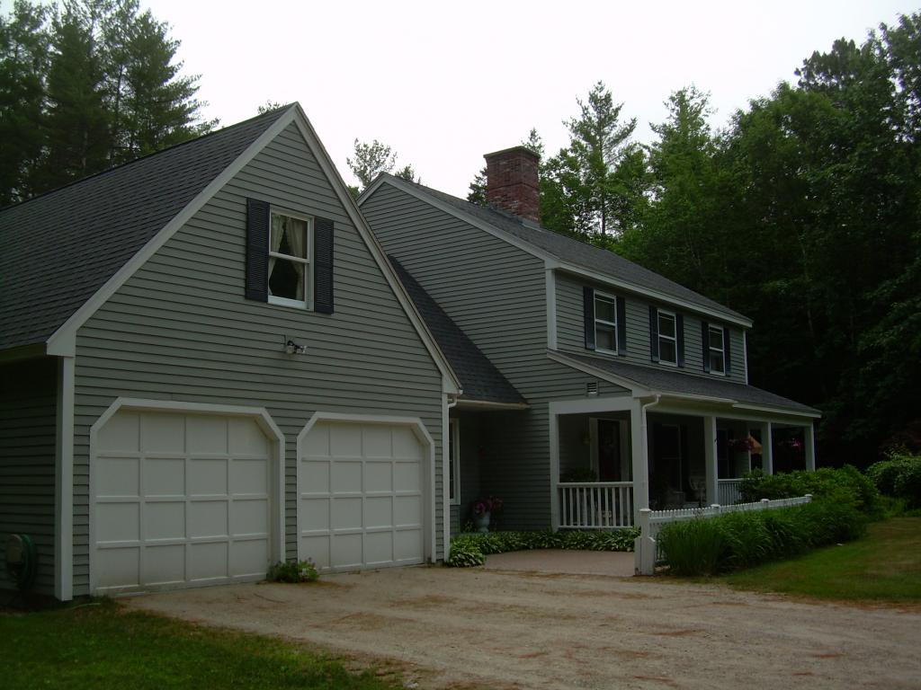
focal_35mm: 38
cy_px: 345
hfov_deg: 49.0
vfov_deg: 37.7
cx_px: 460
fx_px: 1011
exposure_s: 1/1189
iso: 50
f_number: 2.8
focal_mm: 6.3
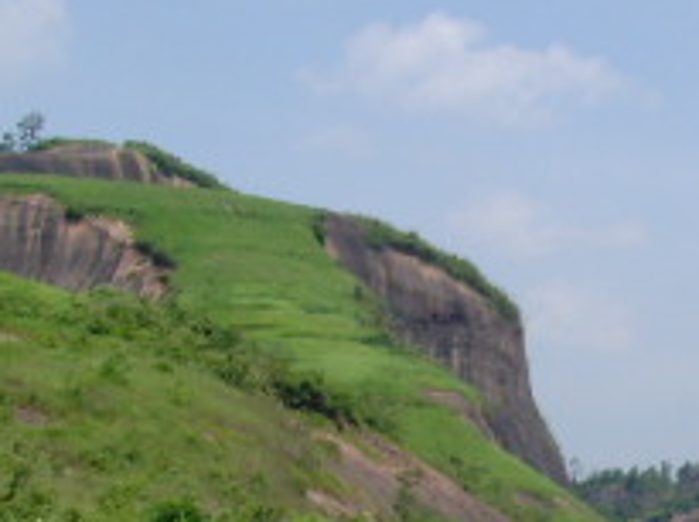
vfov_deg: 11.9
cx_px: 791
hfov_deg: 15.7
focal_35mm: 122
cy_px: 560
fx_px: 2459
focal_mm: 6.6
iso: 80
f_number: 6.3
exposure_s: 1/250
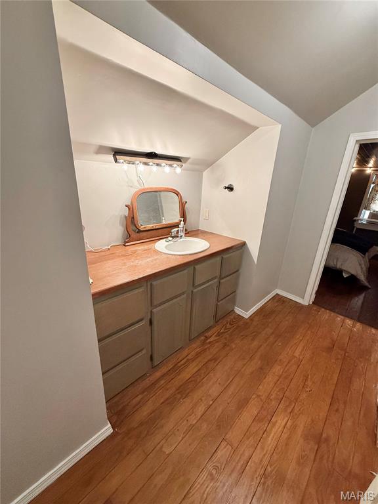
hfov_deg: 85.7
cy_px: 252
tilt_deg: -17.1
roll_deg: -3.6
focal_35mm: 14
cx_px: 189
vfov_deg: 102.1
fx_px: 204
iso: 200
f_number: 2.2
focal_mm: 2.22
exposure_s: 1/120
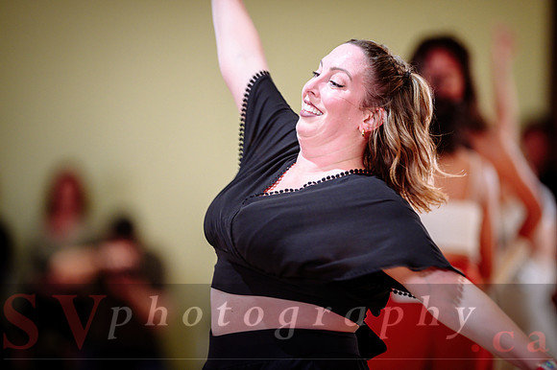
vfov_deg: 6.9
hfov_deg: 10.3
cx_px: 278
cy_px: 185
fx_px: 3093
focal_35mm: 200
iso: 1000
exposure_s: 1/250
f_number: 2
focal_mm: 200
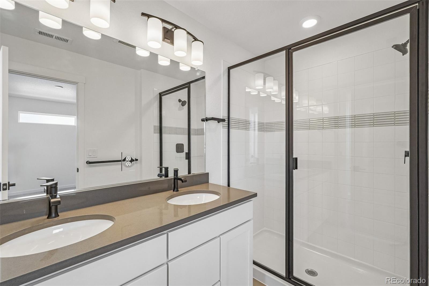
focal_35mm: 15
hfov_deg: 100.4
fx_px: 179
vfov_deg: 77.3
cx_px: 214
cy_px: 143
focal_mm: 10
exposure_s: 1/60
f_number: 8
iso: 800
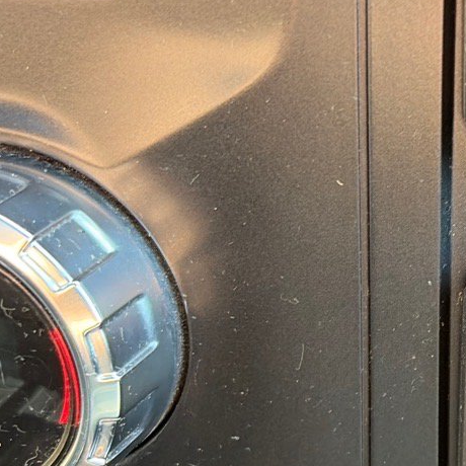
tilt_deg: -29.3
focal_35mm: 80
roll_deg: -0.8
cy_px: 320
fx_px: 1218
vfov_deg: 21.5
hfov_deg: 20.0
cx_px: 598
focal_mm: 5.96
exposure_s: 1/60
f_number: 1.6
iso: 160
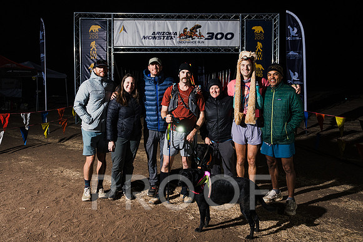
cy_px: 99
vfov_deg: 43.5
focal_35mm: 30
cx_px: 177
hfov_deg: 61.9
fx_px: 302
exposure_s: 1/250
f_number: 3.2
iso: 640
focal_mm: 25
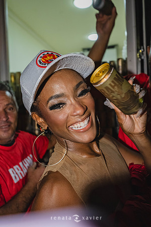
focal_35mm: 30
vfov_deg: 61.9
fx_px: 189
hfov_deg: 43.6
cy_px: 114
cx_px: 76
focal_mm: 30
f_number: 4
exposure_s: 1/100
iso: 3200
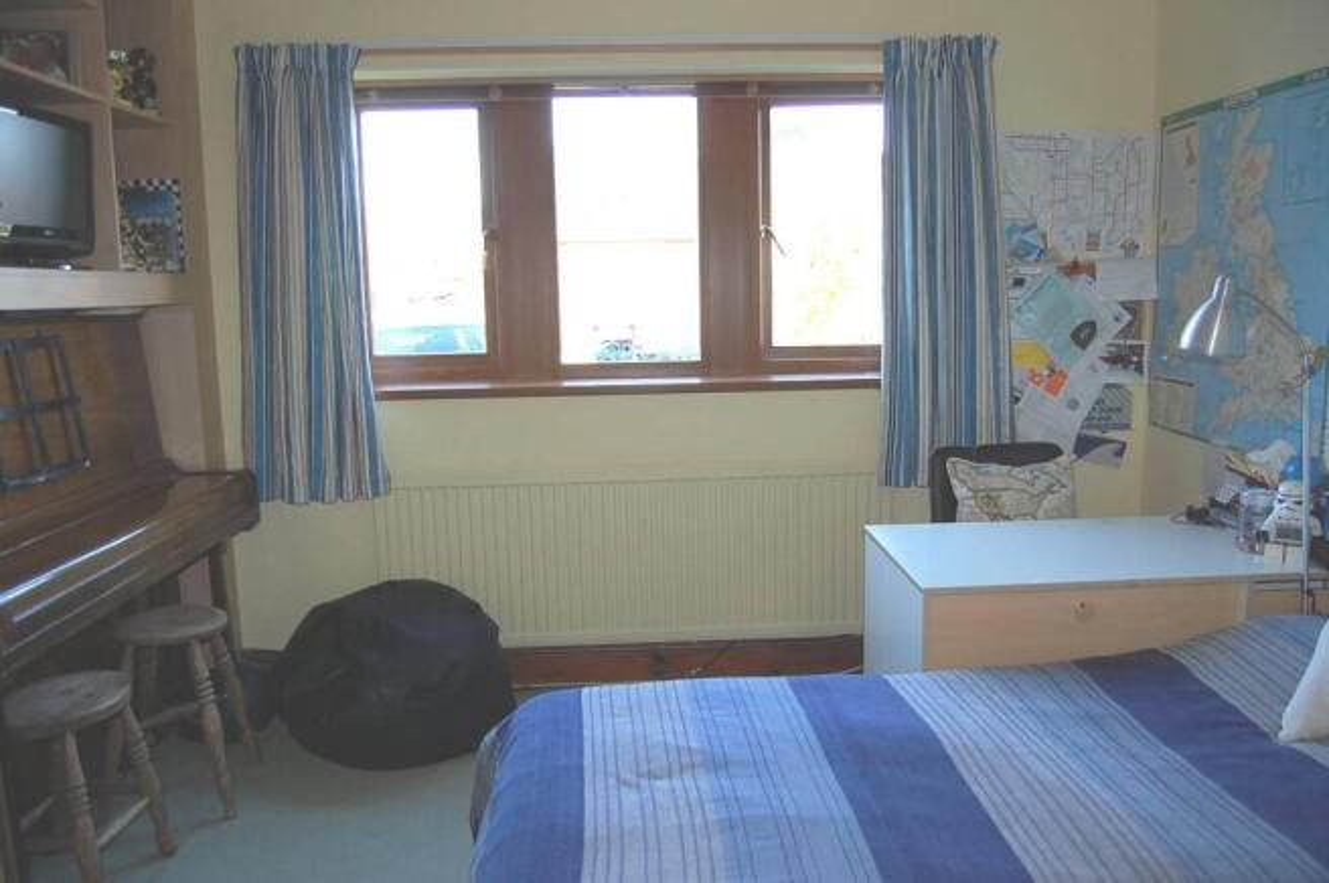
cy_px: 442
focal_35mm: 27
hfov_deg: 67.4
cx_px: 664
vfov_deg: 47.8
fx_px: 996
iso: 400
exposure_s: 1/60
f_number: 3.5
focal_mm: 18
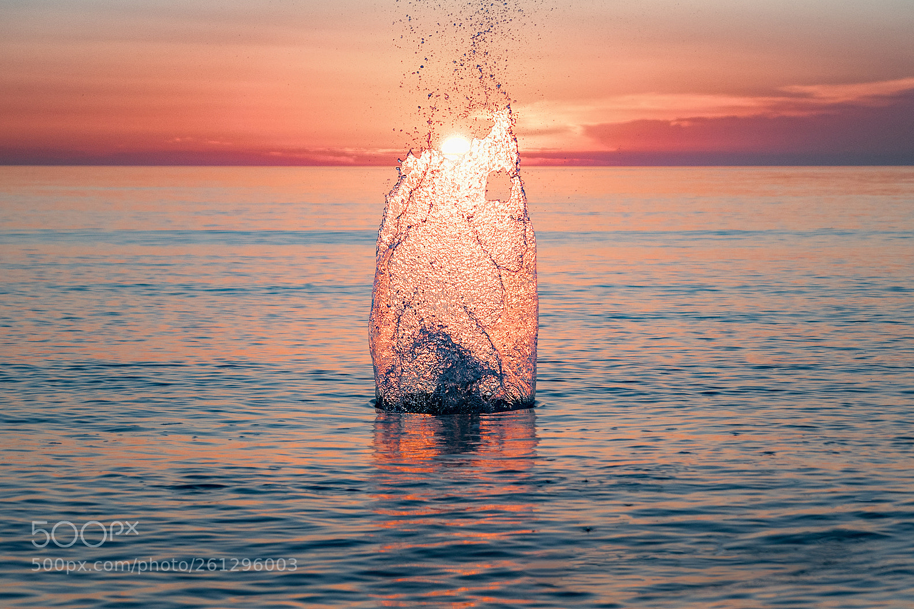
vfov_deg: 15.0
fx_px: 2310
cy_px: 302
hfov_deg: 22.4
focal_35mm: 91
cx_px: 457
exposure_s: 1/1600
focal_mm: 90
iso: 640
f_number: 5.6
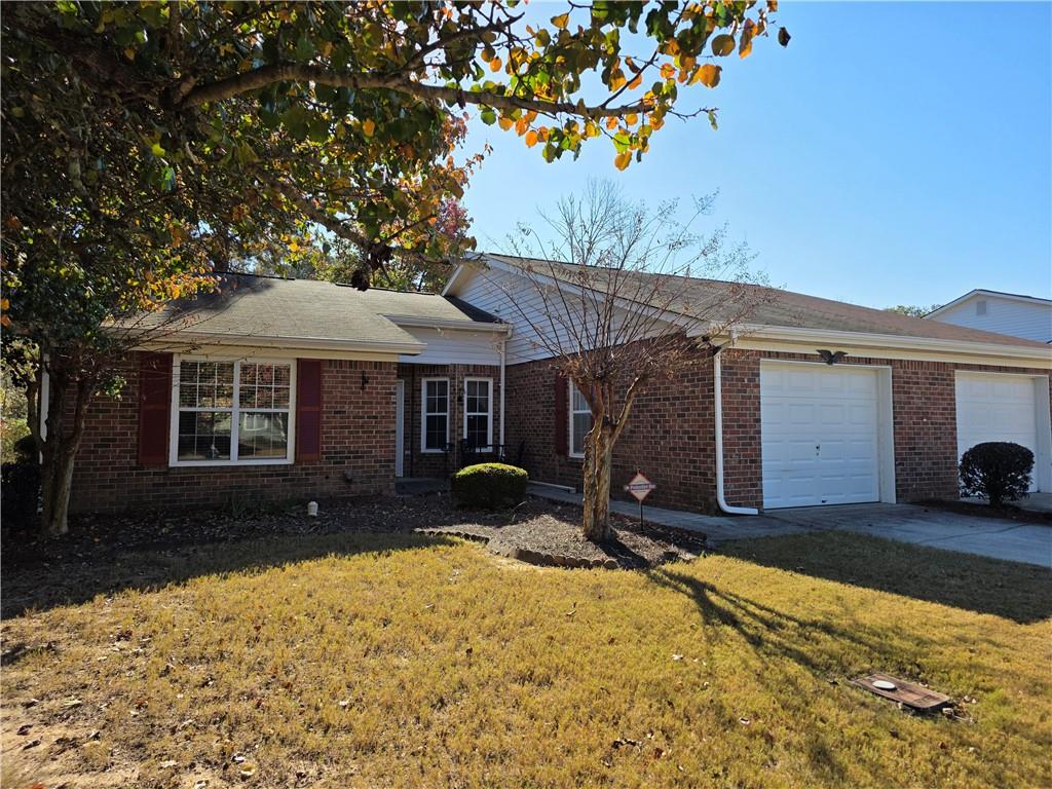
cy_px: 394
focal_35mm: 23
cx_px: 526
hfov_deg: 73.9
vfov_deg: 58.9
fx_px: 699
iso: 80
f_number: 1.7
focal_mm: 6.3
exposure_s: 1/4539
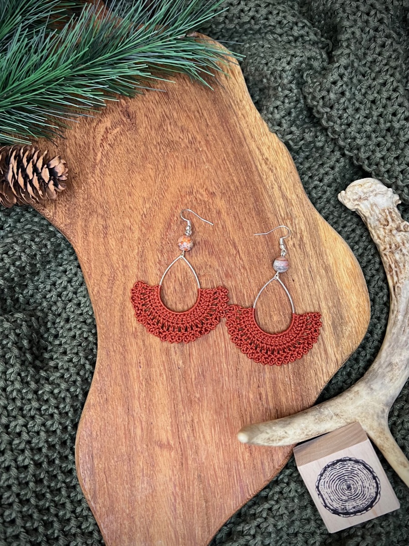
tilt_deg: -79.0
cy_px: 273
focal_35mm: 26
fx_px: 410
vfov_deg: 67.3
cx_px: 204
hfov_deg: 53.1
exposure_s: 1/60
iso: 500
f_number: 1.5
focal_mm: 5.7
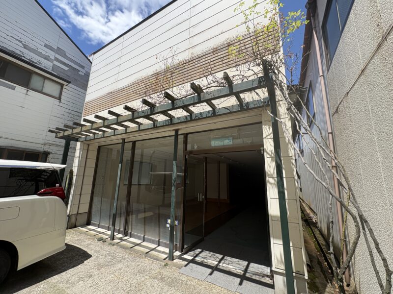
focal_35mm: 14
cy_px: 147
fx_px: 159
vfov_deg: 85.7
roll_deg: -1.2
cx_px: 196
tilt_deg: +10.9
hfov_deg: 102.1
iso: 50
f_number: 2.2
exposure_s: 1/771
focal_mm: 2.22
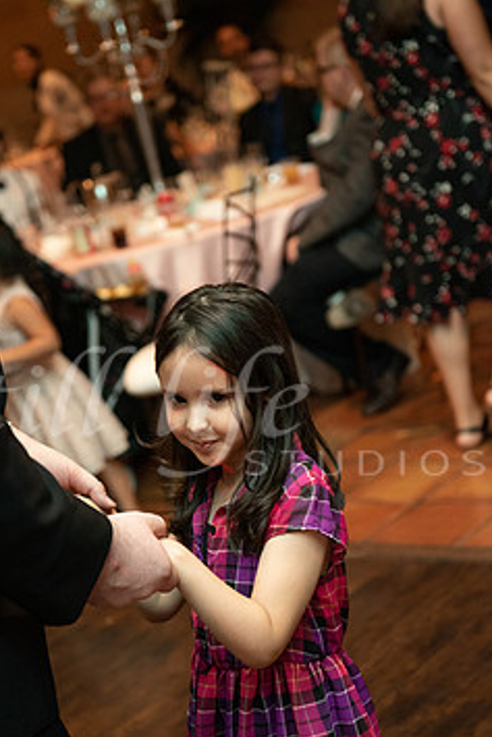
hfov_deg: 17.9
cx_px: 199
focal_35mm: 76
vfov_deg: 26.6
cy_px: 434
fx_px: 1556
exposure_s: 1/125
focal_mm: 60
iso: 3200
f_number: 3.2
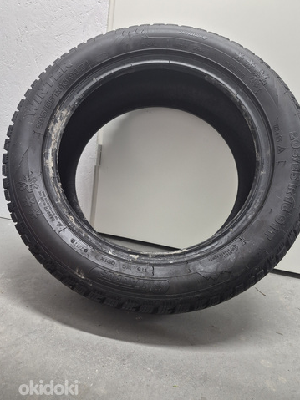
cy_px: 208
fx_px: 277
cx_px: 152
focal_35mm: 24
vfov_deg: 71.6
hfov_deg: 56.8
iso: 320
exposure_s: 1/100
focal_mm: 5.4
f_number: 1.8
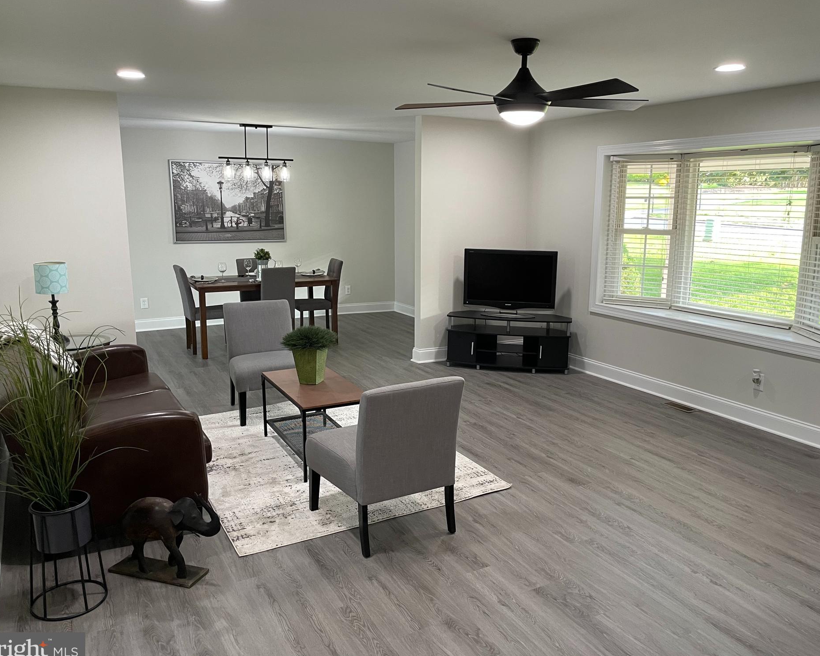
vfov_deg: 51.5
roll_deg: -0.1
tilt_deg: -9.7
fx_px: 680
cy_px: 329
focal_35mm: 28
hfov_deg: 62.2
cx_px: 427
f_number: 1.6
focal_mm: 4.2
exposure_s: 1/60
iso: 125
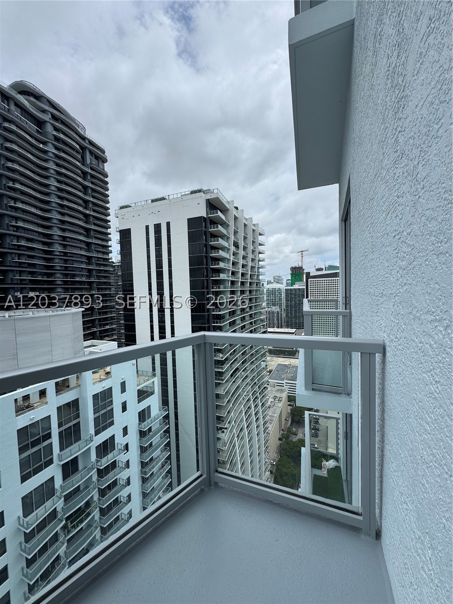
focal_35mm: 14
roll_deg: +1.4
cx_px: 226
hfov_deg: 85.7
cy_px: 302
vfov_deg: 102.1
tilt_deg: -2.9
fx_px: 244
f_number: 2.2
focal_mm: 2.22
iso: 50
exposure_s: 1/2770
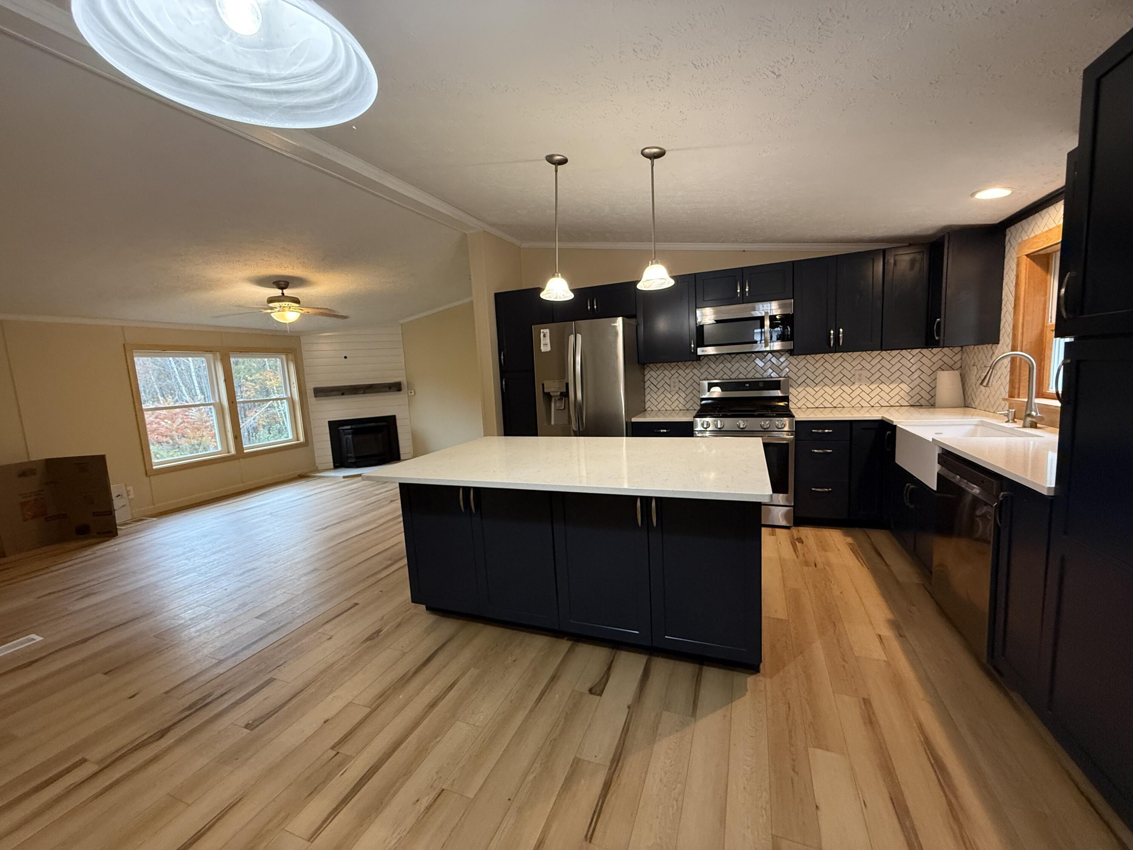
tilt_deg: -5.0
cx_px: 566
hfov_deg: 102.1
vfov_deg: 85.7
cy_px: 425
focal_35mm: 14
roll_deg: +3.0
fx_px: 458
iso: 400
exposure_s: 1/60
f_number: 2.2
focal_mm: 2.22
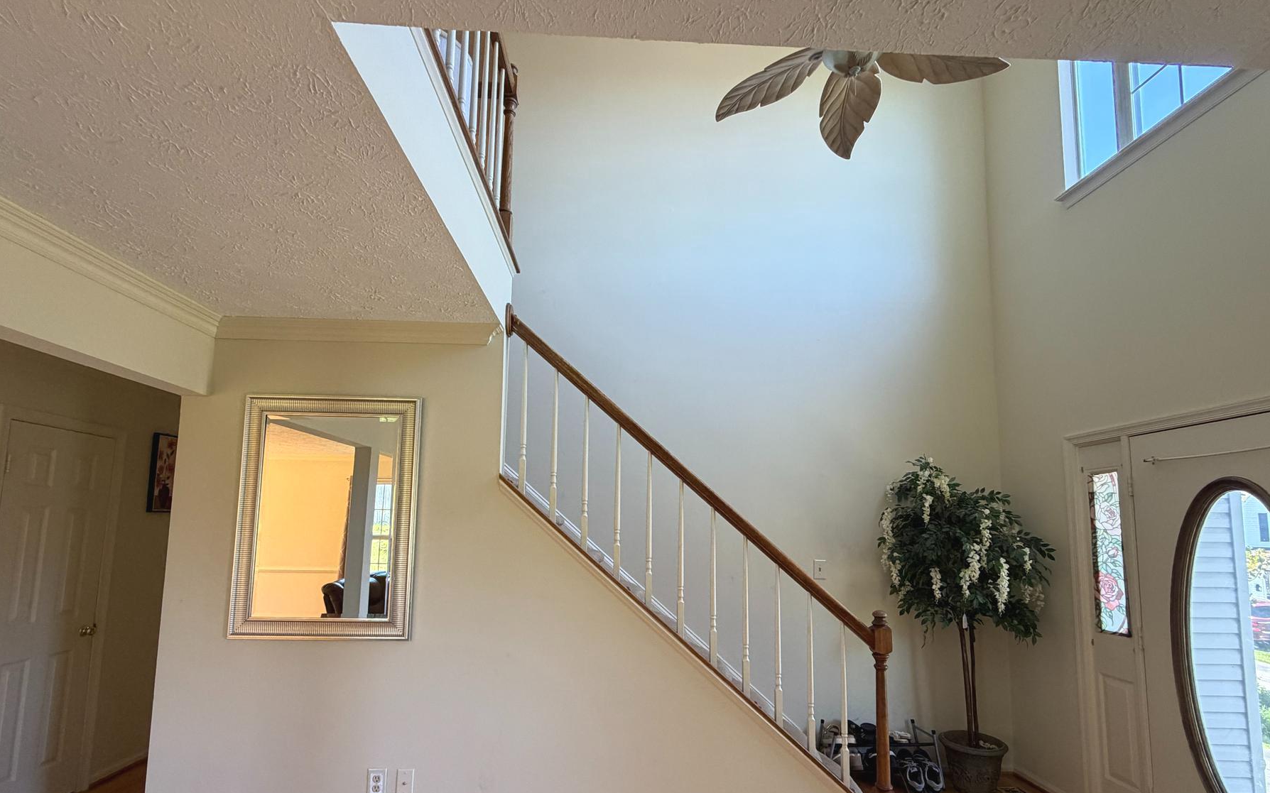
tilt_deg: +6.0
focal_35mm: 17
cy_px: 474
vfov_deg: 67.3
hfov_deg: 94.4
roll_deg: -0.9
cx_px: 634
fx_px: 588
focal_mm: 2.22
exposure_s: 1/120
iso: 250
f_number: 2.2
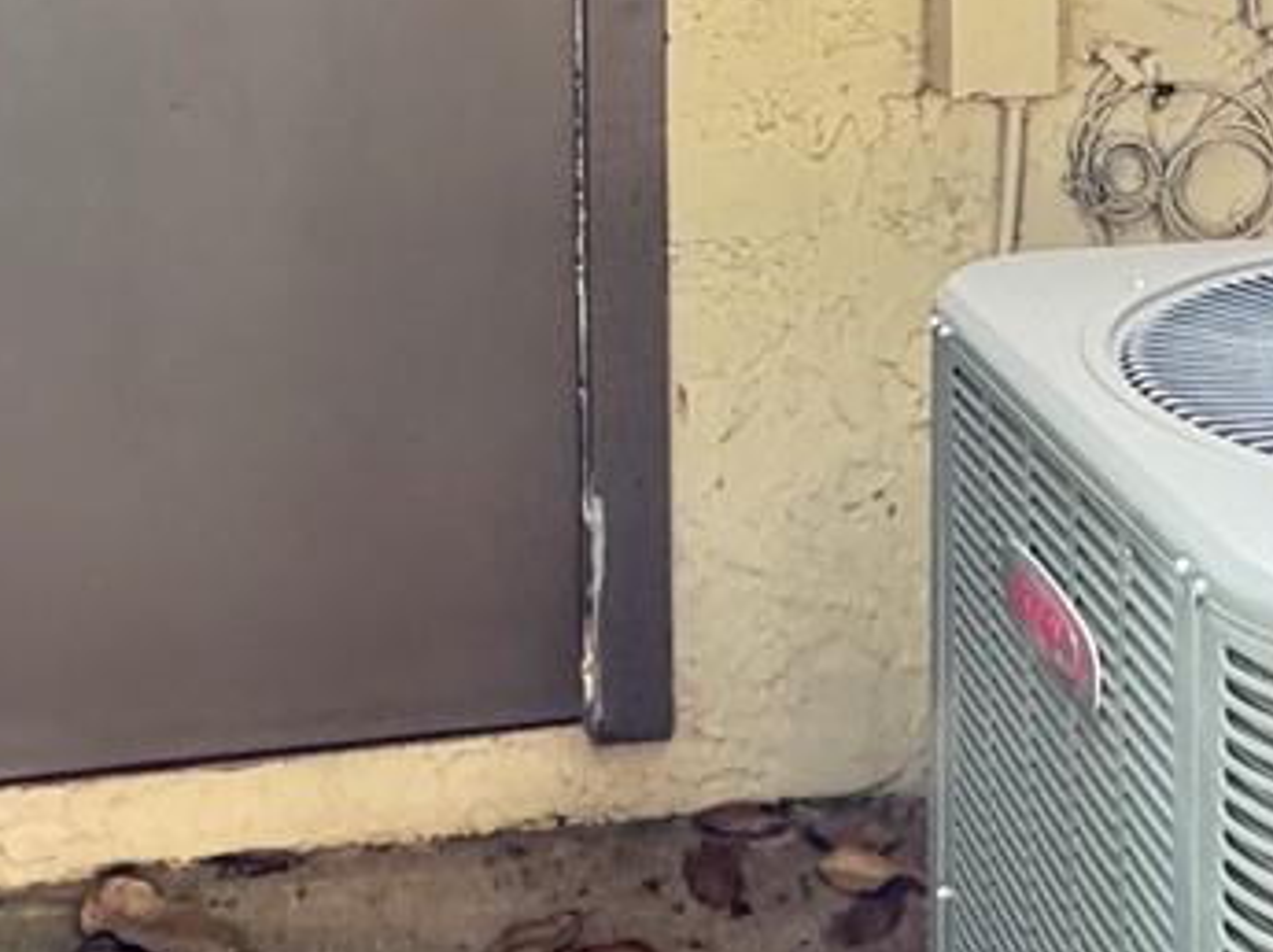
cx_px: 790
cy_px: -118
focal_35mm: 65
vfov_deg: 21.3
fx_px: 2388
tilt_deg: -4.7
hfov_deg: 29.7
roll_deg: +0.2
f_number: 2.2
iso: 500
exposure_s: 1/60
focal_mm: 2.22
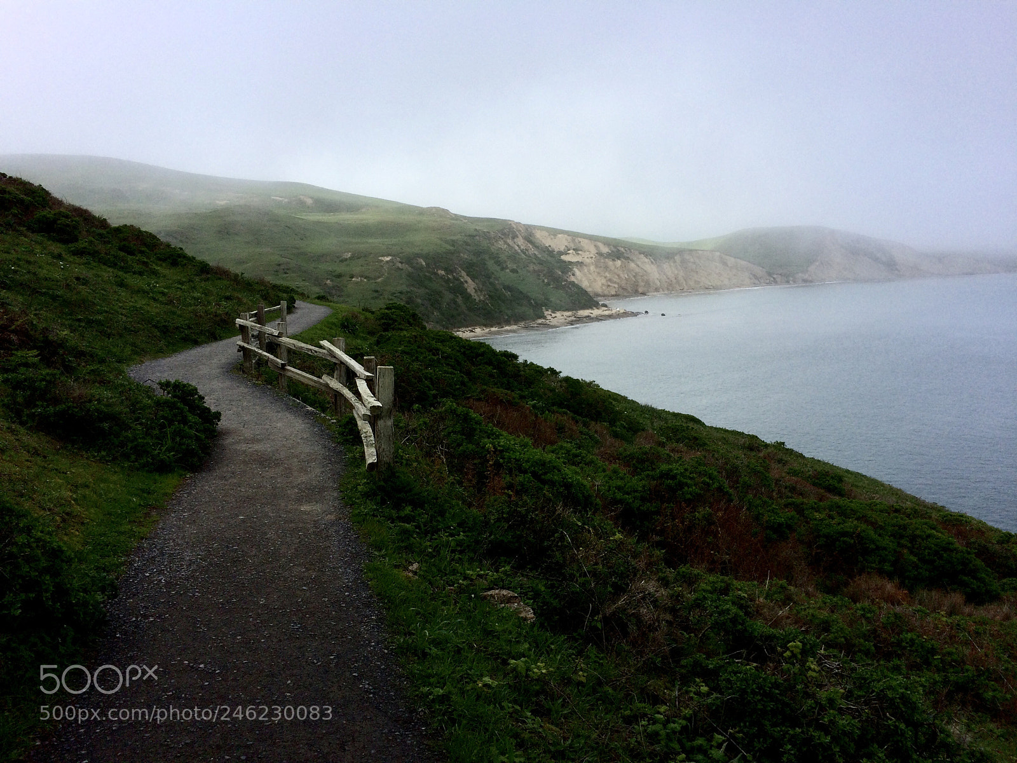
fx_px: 852
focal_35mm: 29
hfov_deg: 61.7
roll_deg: +1.2
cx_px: 508
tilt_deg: -12.1
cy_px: 382
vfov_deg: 48.2
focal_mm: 4.15
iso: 32
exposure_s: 1/1953
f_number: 2.2
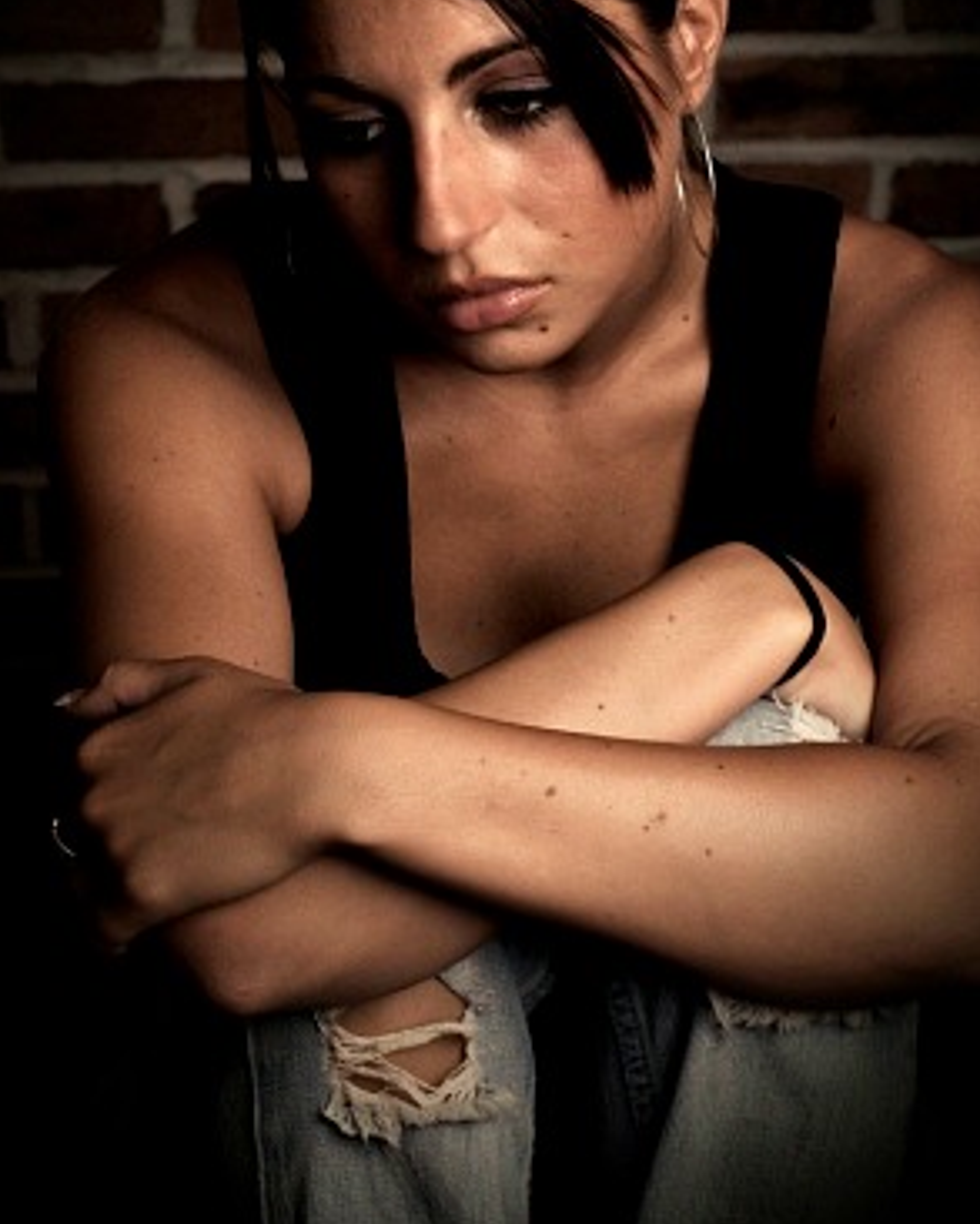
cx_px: 495
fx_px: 3117
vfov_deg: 22.2
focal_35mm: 86
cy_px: 569
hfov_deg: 17.9
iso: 200
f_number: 6.3
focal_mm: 50
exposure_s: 1/200
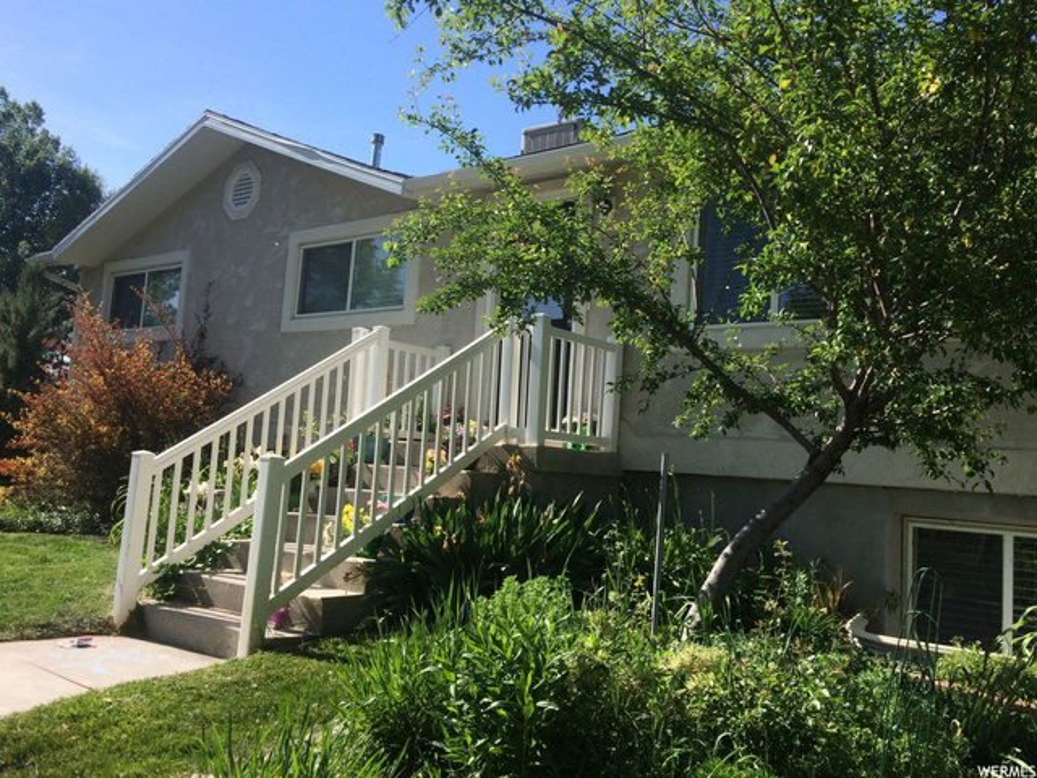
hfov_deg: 61.7
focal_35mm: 29
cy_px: 389
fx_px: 869
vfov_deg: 48.2
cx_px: 518
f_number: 2.2
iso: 32
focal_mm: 4.15
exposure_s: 1/1414
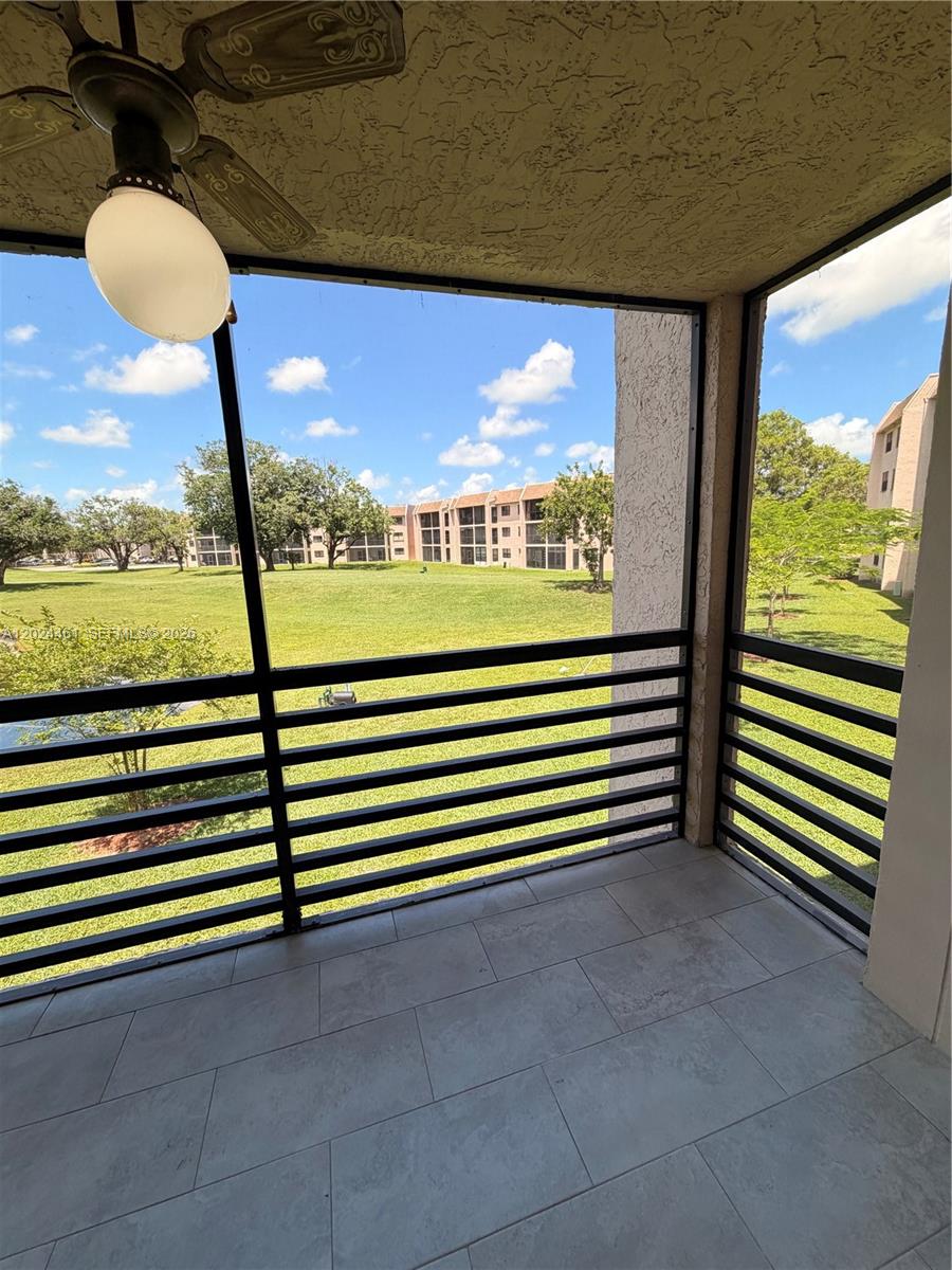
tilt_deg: -9.4
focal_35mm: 14
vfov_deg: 102.1
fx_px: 513
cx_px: 476
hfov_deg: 85.7
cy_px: 635
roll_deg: +2.0
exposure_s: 1/502
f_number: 2.2
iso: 50
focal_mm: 2.22
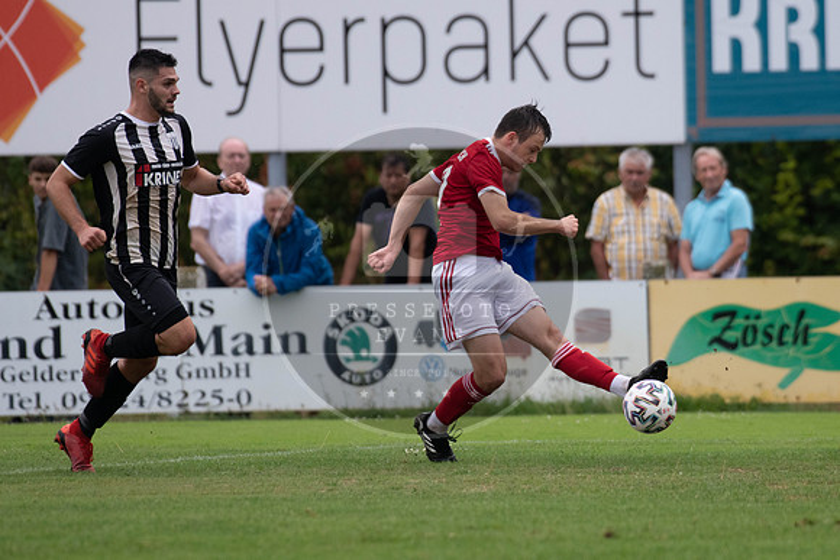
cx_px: 565
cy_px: 246
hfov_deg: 4.0
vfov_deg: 2.7
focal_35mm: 511
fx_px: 11926
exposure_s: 1/1600
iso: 900
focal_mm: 380
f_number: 5.6
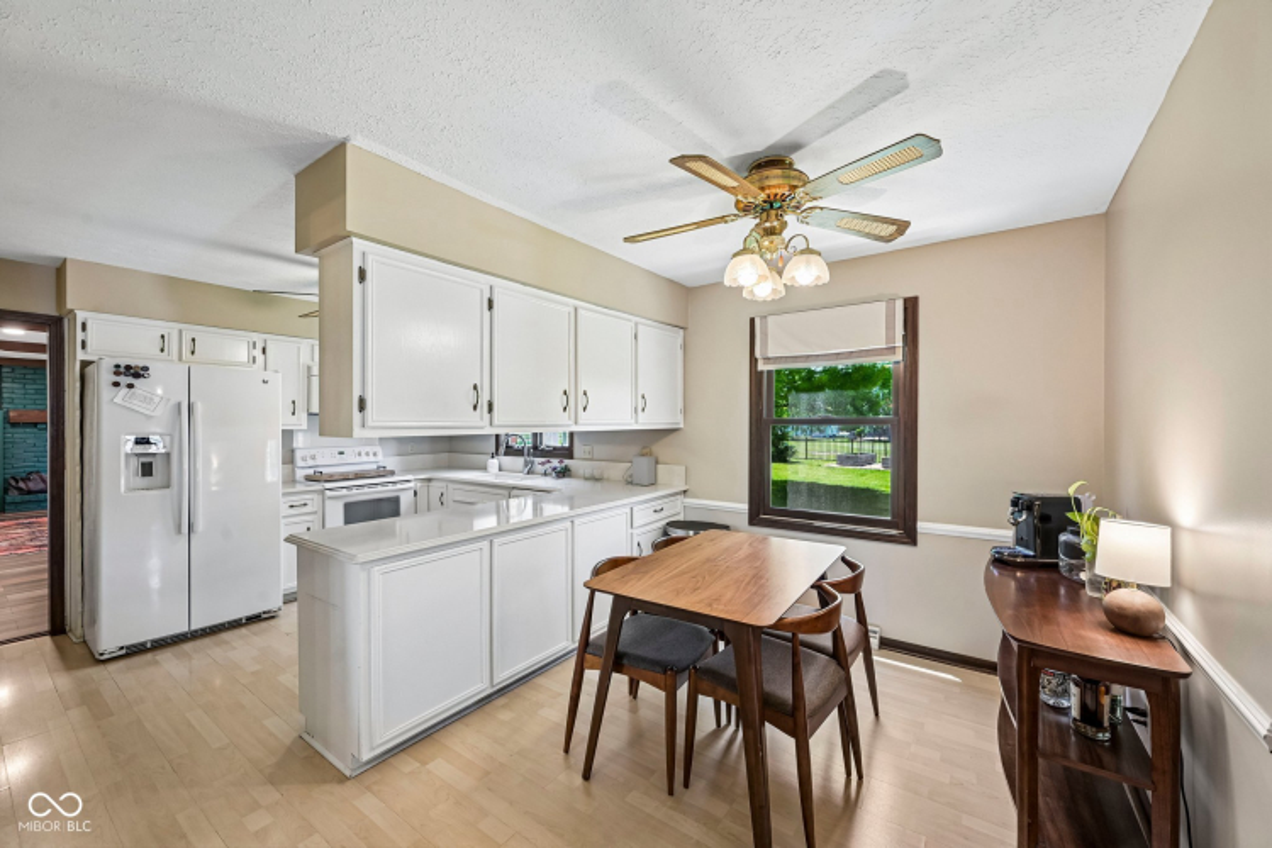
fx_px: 495
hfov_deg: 104.3
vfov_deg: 81.2
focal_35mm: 14
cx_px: 636
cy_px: 424
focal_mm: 14
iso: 400
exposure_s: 1/15
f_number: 8
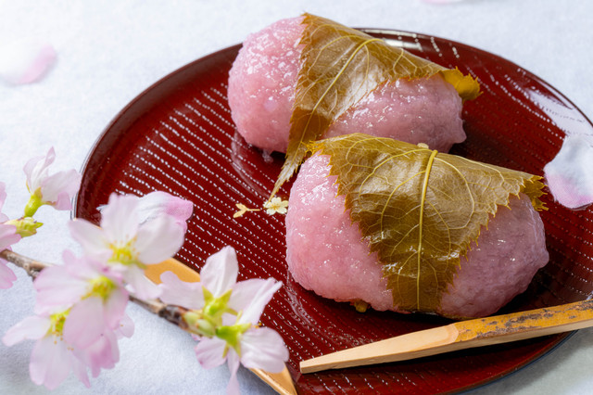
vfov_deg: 15.2
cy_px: 198
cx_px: 296
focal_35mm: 90
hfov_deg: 22.6
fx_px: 1482
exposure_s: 1/3
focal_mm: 90
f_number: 16
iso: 320
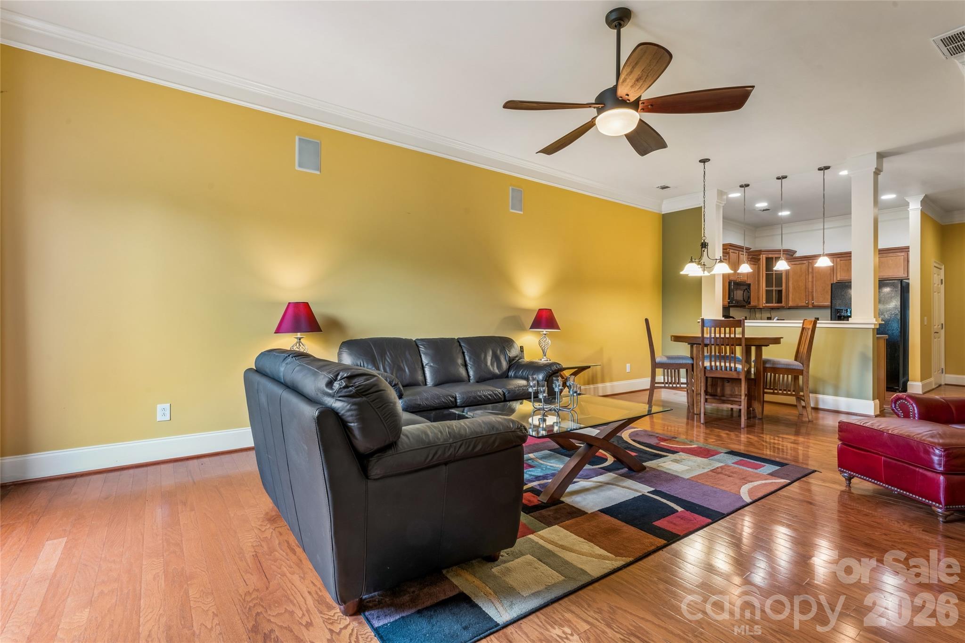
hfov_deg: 95.0
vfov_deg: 72.0
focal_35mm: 16
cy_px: 322
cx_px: 482
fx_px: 442
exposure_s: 1.3
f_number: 13
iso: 100
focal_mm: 16.5
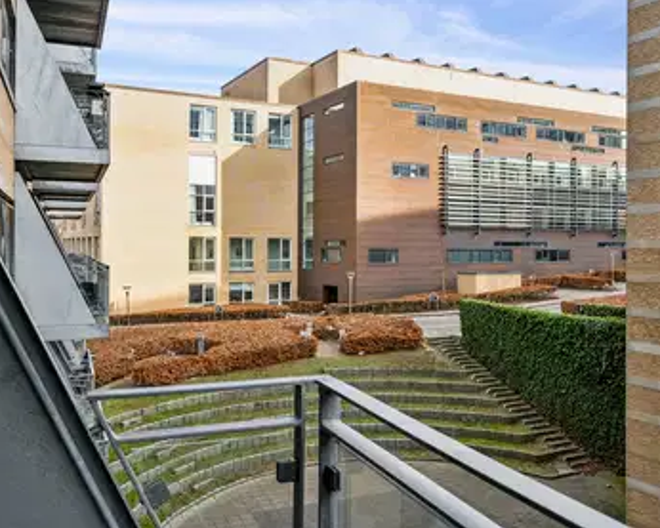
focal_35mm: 33
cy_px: 263
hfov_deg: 54.1
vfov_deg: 44.6
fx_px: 645
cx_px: 357
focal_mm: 29
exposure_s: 1/320
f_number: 8
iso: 400
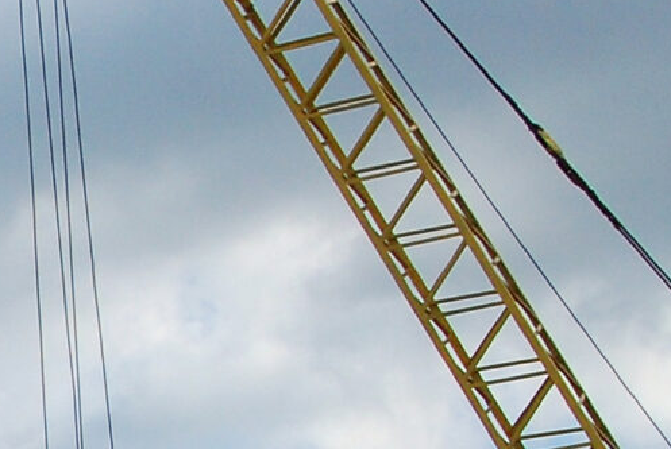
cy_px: 666
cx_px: -621
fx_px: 3173
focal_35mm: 170
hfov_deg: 11.1
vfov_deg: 8.0
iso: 400
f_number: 11
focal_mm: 22
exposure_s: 1/500
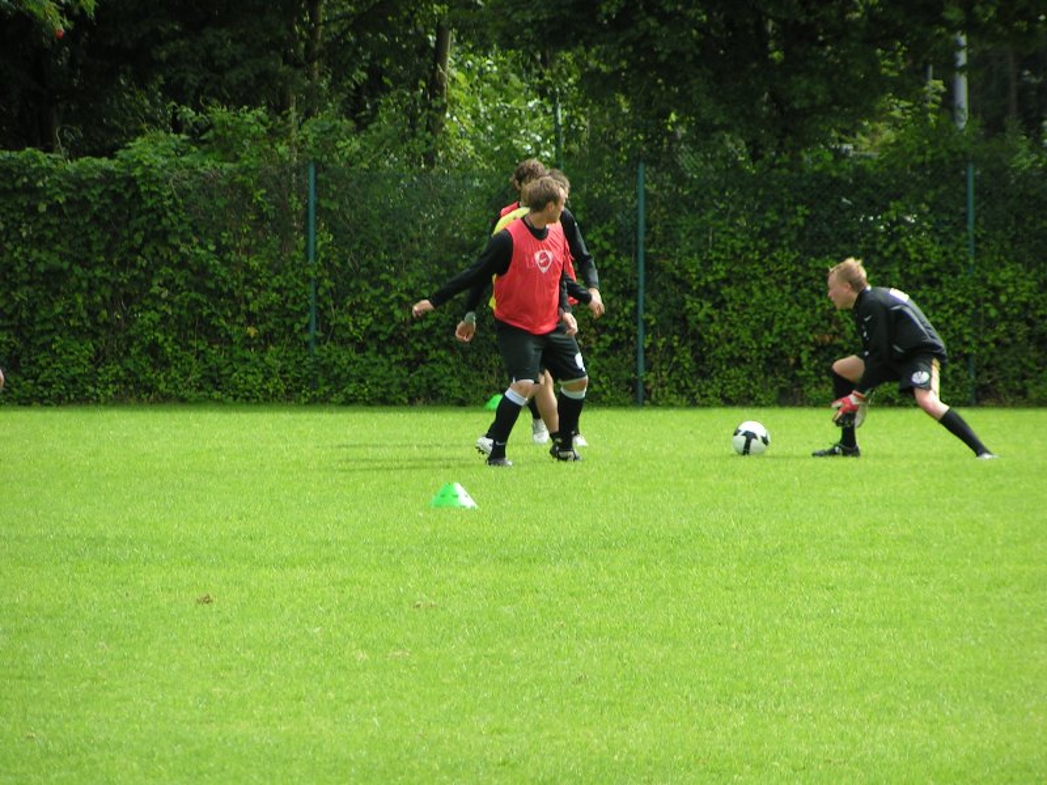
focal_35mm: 297
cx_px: 524
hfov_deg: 6.7
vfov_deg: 5.0
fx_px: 8983
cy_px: 392
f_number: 3.5
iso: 50
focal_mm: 45.4
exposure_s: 1/400
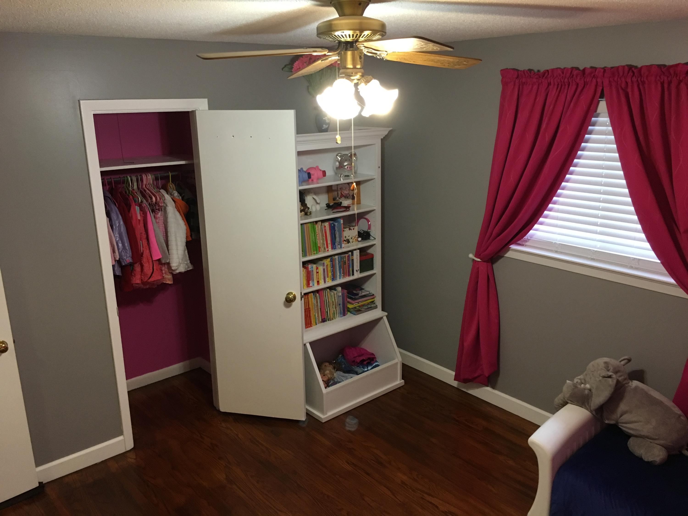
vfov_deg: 48.2
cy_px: 258
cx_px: 344
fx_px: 576
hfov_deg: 61.7
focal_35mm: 29
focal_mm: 4.15
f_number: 2.2
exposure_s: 1/30
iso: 125
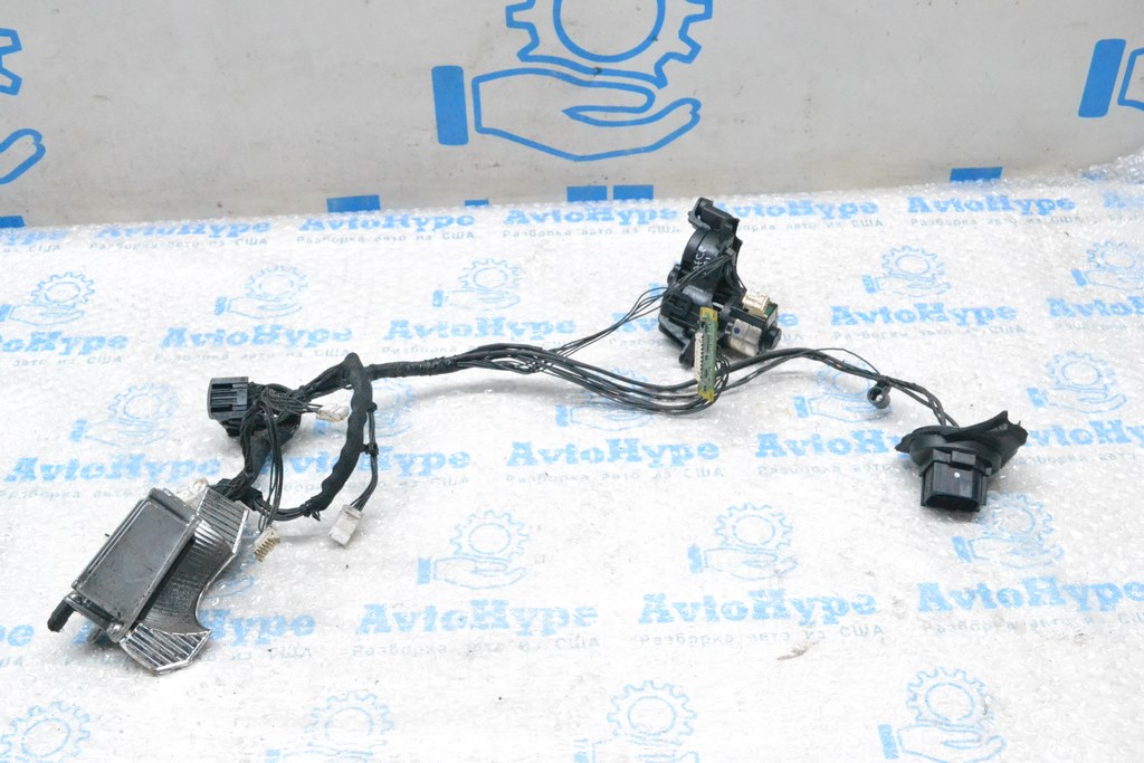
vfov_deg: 30.9
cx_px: 572
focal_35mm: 44
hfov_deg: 45.0
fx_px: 1382
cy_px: 382
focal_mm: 29
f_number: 10
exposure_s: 1/125
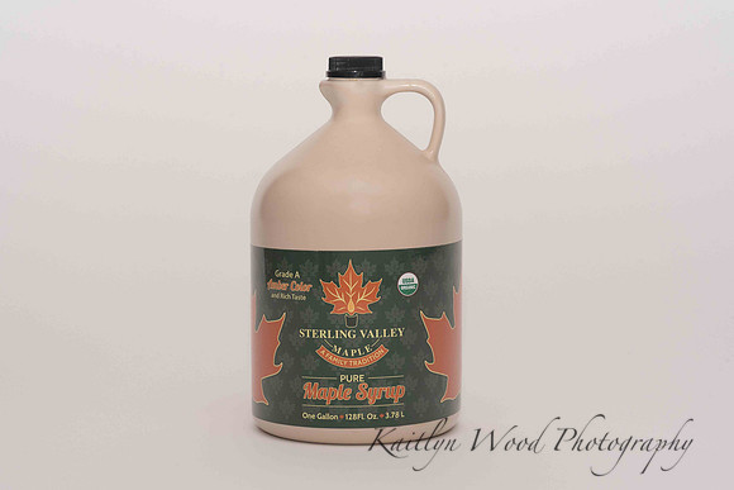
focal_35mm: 88
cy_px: 245
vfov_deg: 15.6
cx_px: 367
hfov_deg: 23.2
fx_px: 1791
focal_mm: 85
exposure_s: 1/100
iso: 400
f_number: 13
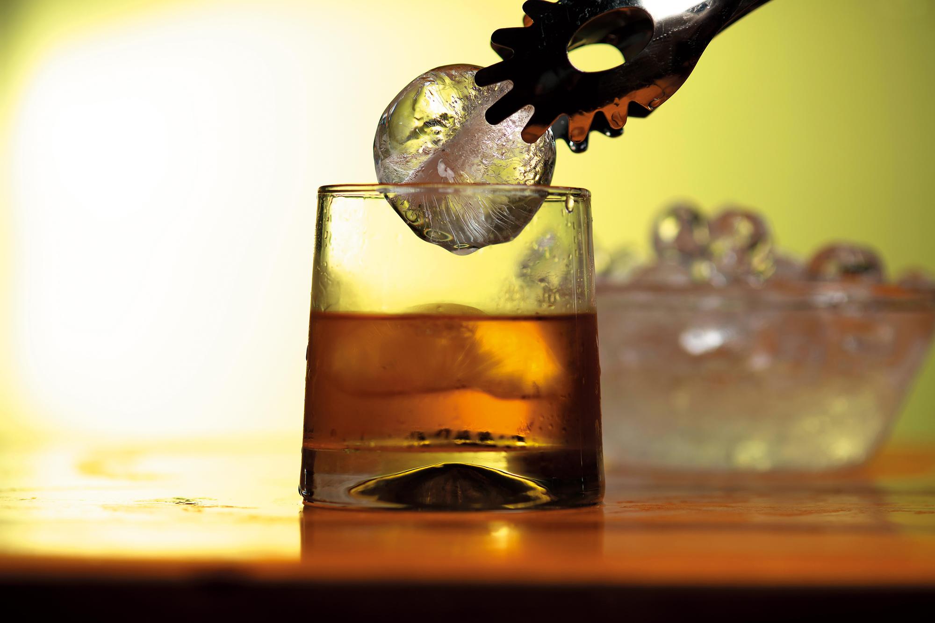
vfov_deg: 13.0
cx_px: 468
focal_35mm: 105
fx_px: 2727
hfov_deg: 19.5
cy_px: 312
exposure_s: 1/1000
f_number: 4
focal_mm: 105
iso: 64
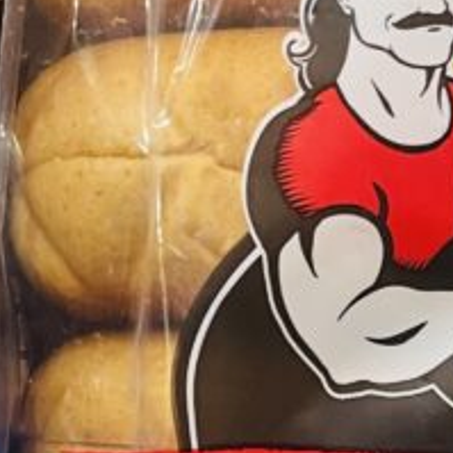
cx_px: 483
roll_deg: +3.4
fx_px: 1747
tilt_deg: -9.4
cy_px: 710
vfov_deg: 13.7
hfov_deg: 14.5
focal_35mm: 118
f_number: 1.6
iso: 160
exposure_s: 1/42
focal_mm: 4.2
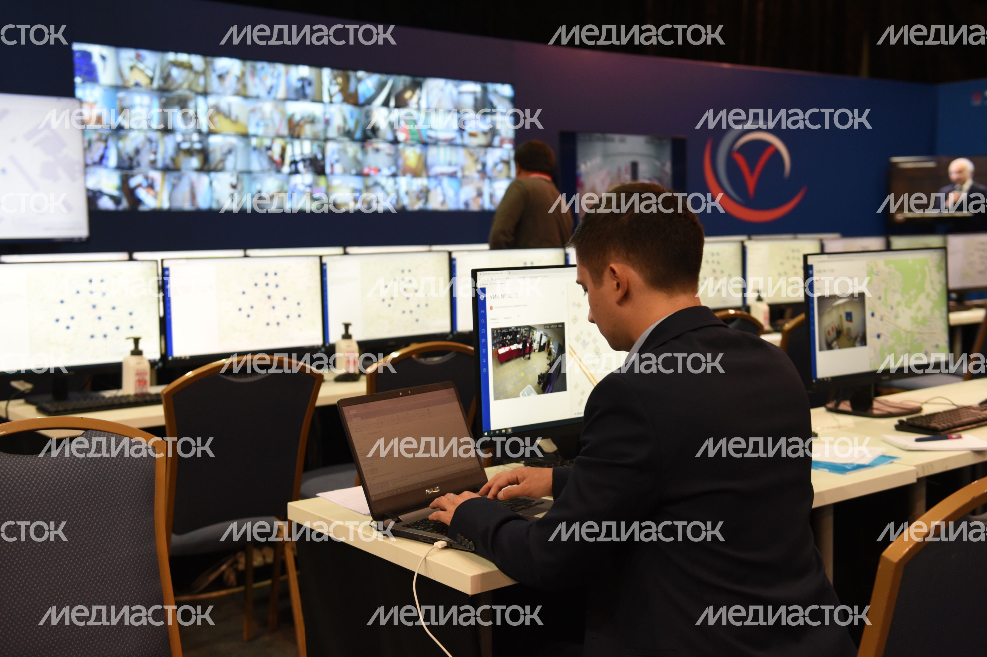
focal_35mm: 42
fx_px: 1151
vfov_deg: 31.9
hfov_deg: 46.4
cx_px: 494
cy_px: 328
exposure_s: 1/320
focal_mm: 42
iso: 2500
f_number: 4
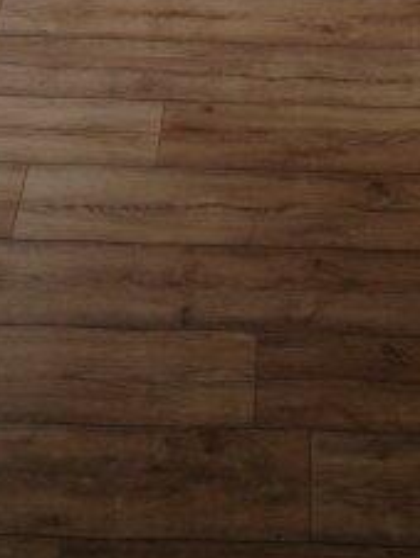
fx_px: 2067
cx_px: 279
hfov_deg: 11.6
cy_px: -374
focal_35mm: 128
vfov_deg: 14.0
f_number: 2.4
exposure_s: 1/120
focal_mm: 4.28
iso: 80
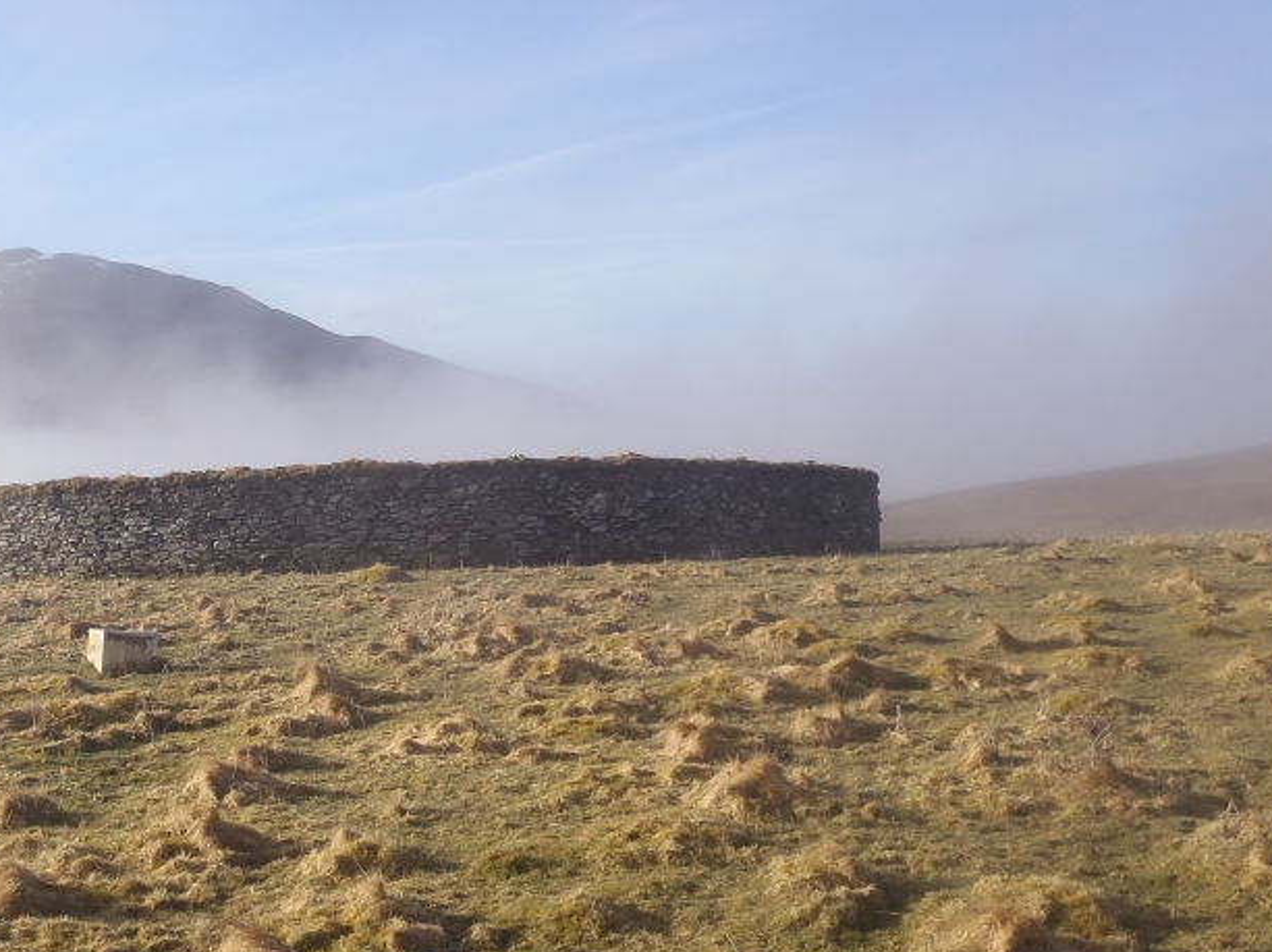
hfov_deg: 38.2
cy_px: 583
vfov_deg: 29.6
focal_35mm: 49
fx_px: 1799
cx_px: 355
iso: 80
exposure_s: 1/500
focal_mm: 5
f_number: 4.5
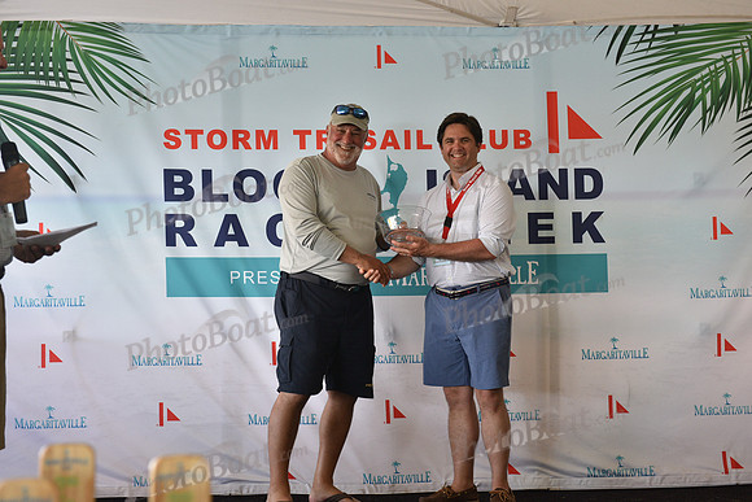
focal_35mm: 70
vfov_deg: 19.5
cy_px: 251
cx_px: 376
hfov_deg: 28.8
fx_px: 1462
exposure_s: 1/160
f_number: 5
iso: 800
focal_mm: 70
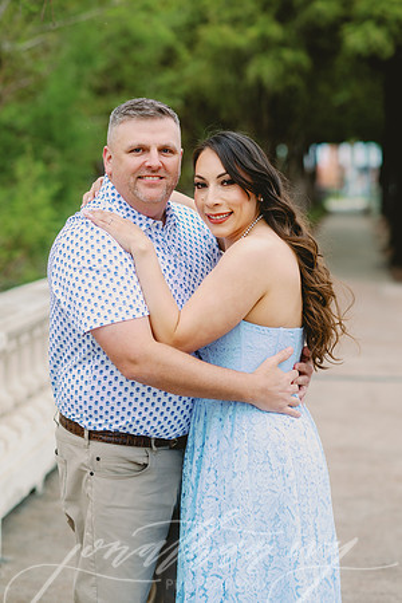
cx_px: 201
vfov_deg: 23.9
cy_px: 302
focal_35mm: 85
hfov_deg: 16.1
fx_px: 1424
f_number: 2.8
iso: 100
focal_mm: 85
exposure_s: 1/500
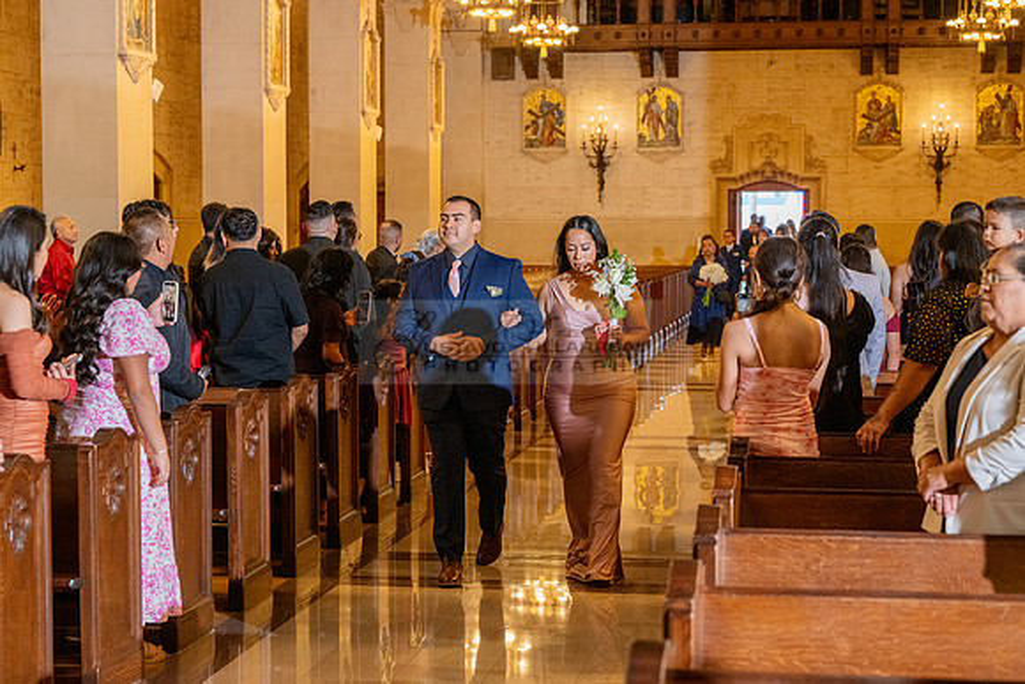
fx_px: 1993
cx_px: 512
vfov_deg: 19.5
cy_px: 342
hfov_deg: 28.8
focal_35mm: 70
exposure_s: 1/200
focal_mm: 70
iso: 2000
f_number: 4.5
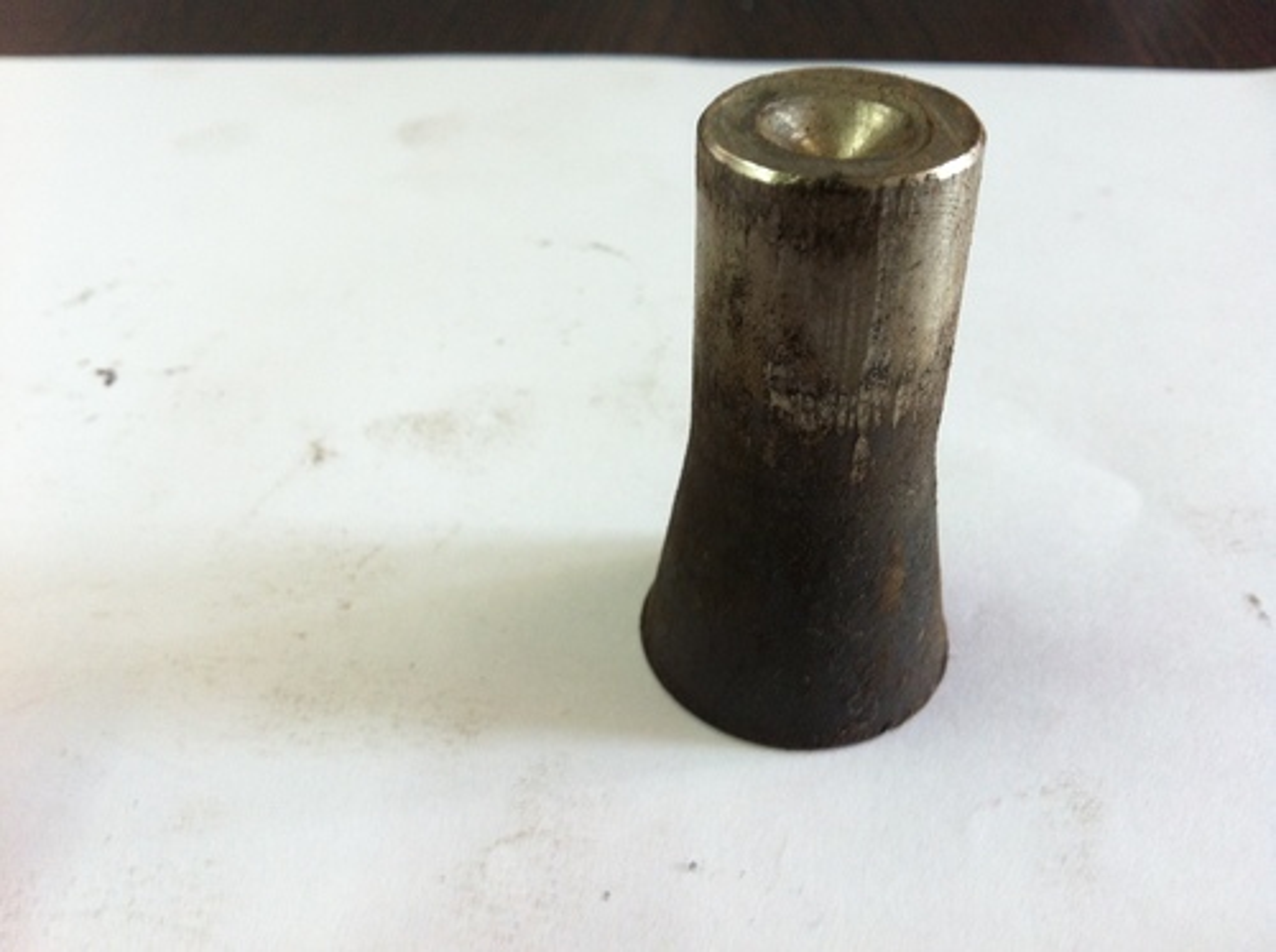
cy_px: 476
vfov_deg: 40.6
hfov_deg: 52.7
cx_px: 638
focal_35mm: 35
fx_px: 1288
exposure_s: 1/15
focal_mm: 3.85
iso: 125
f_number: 2.8
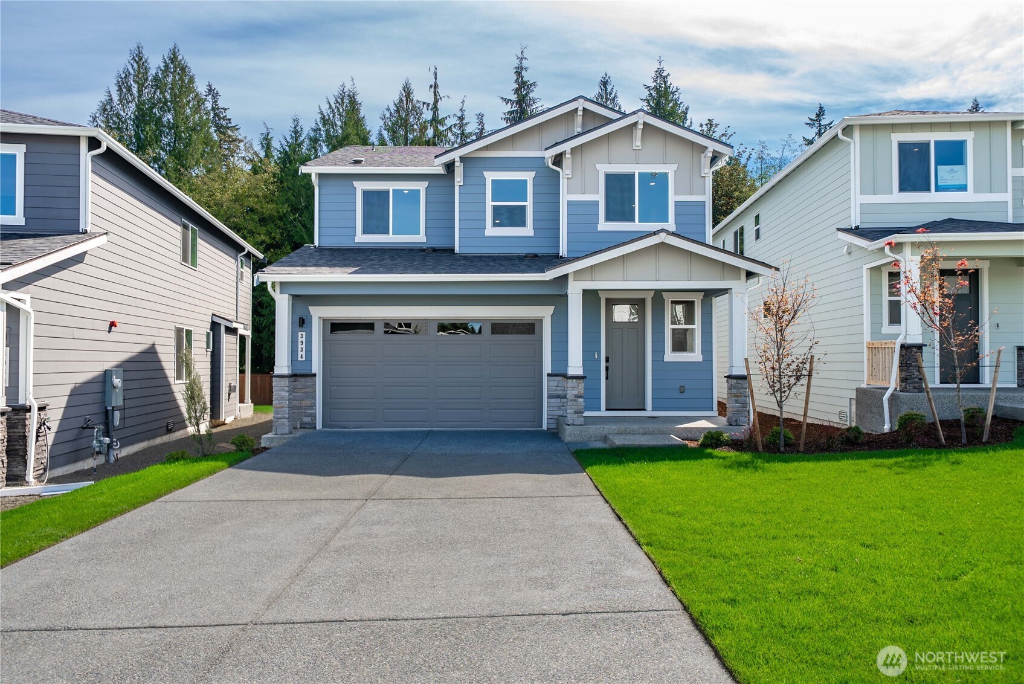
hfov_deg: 73.7
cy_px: 342
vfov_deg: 53.2
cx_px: 512
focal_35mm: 24
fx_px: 683
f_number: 6.3
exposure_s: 1/125
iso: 80
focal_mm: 24
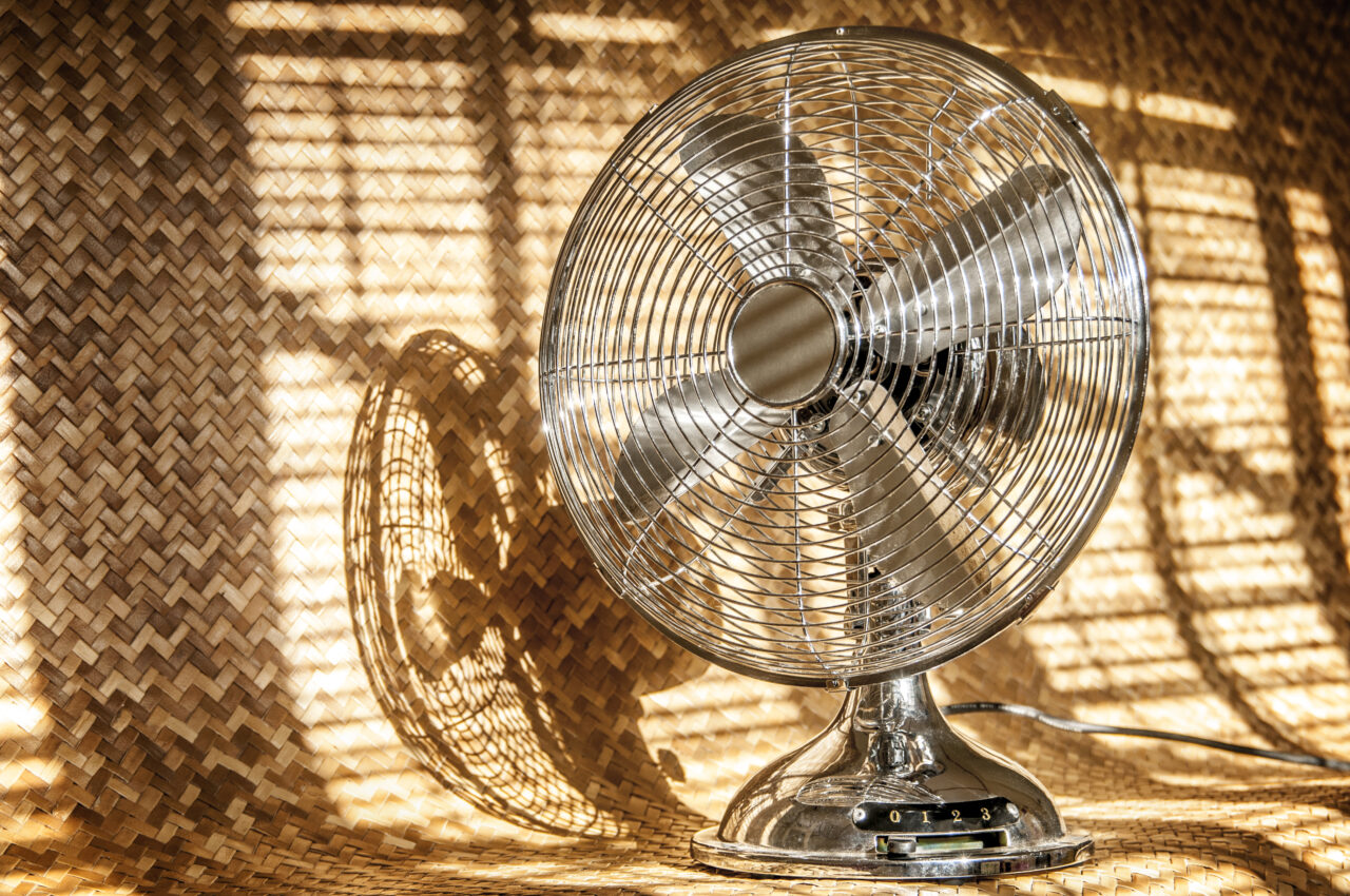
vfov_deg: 18.1
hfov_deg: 27.0
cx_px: 675
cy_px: 448
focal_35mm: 75
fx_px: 2809
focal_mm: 50
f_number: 4
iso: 200
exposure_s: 1/125
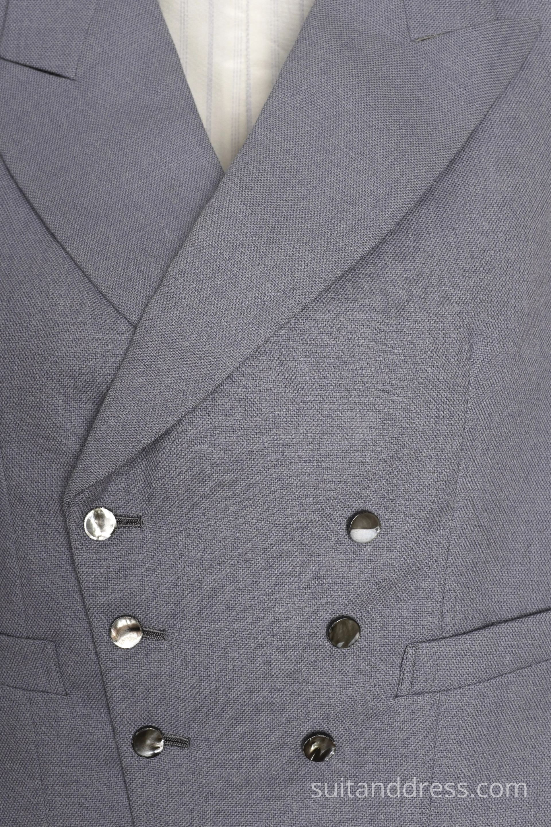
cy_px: 414
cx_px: 276
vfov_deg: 41.1
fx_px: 1102
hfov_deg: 28.1
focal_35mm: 48
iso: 400
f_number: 8
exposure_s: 1/30
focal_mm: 32
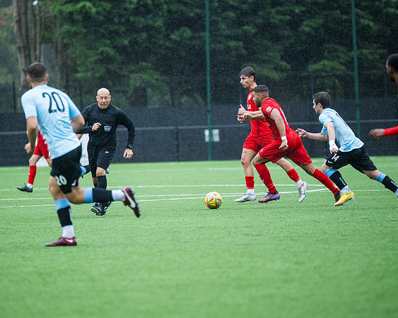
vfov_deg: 4.9
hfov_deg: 6.1
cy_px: 159
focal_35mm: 315
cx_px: 192
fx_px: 3715
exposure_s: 1/2500
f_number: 4
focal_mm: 280
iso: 1000
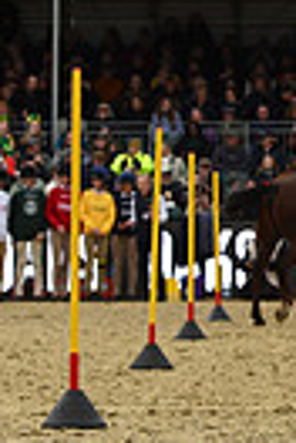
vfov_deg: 6.0
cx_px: 666
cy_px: 77
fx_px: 4230
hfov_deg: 3.9
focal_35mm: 343
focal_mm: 78
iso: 450
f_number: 4.5
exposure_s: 1/1250
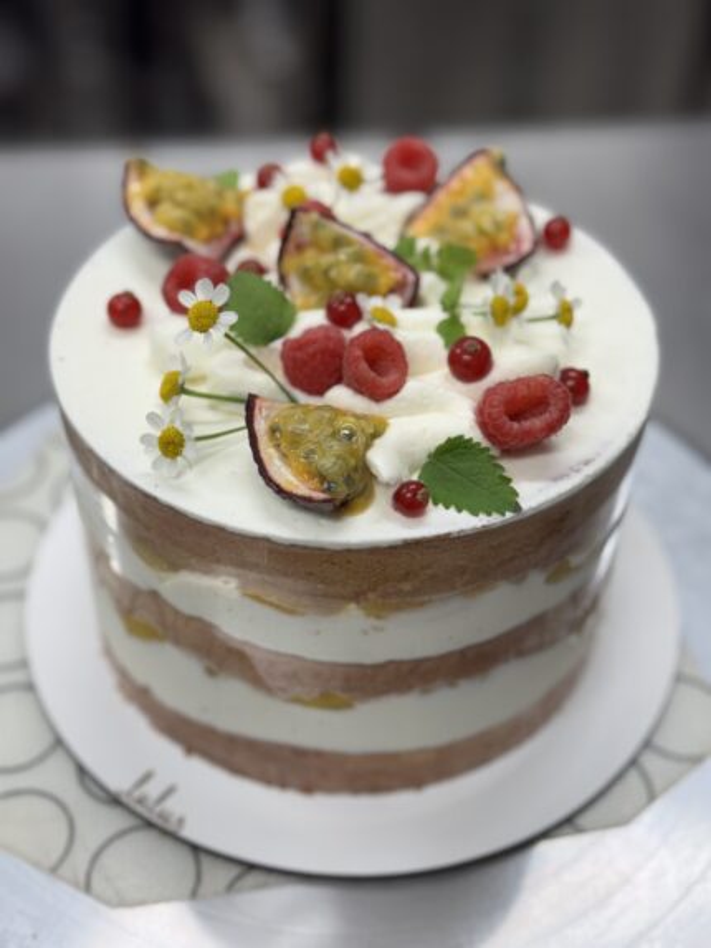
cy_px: 474
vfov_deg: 39.6
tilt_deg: -43.7
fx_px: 1314
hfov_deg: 30.3
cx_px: 356
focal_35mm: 48
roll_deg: -0.6
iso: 80
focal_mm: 6.76
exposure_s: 1/100
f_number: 1.78
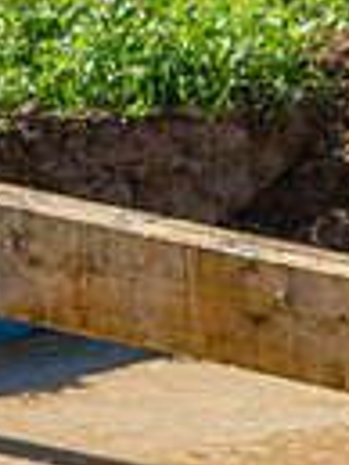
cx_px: 1015
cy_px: -150
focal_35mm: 356
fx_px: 4778
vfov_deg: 5.5
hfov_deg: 4.1
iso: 100
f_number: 3.2
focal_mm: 55
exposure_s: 1/2000
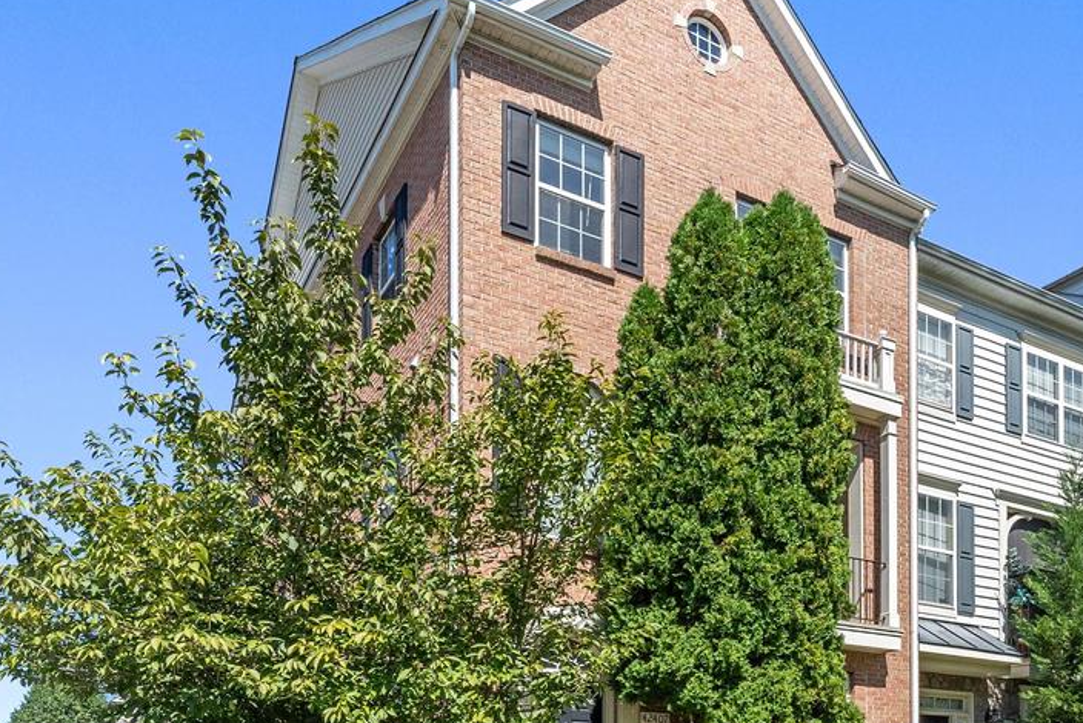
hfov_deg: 58.7
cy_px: 407
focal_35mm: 32
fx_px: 963
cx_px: 574
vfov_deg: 41.1
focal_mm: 15
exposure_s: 1/2000
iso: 800
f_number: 8
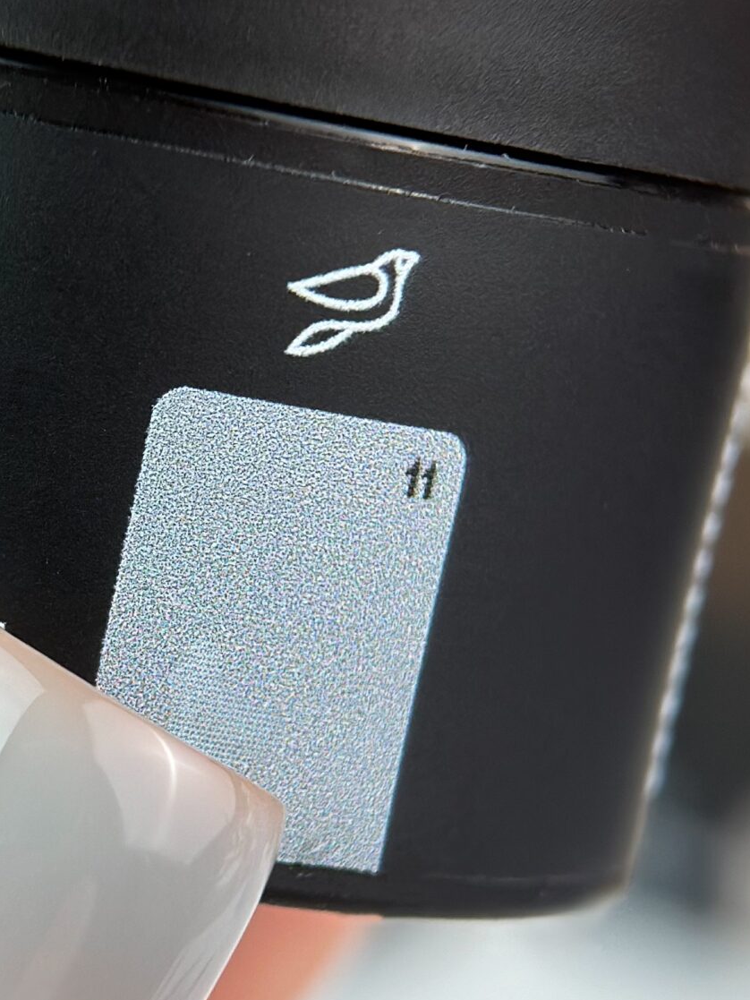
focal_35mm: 110
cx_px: -44
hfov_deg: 13.2
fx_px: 3177
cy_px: 598
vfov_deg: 17.9
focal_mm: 6.86
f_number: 1.8
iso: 80
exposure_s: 1/560
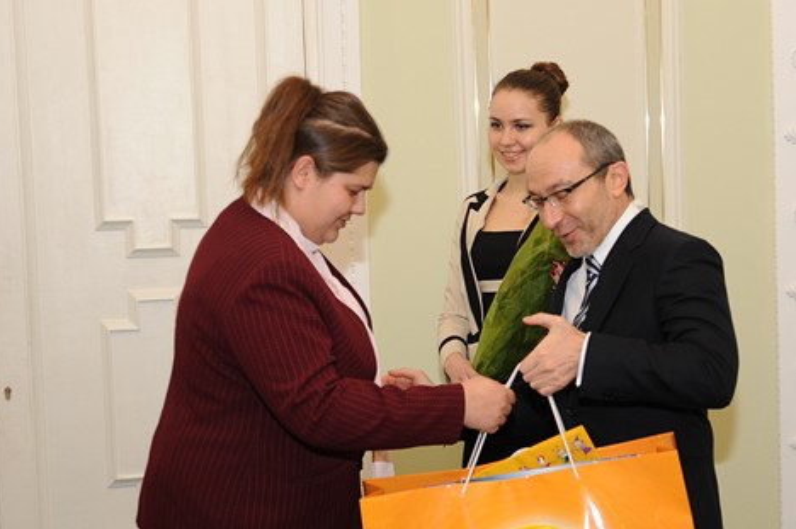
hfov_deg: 26.3
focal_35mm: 77
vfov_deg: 17.7
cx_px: 483
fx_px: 1701
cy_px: 301
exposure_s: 1/160
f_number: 3.5
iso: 800
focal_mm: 45
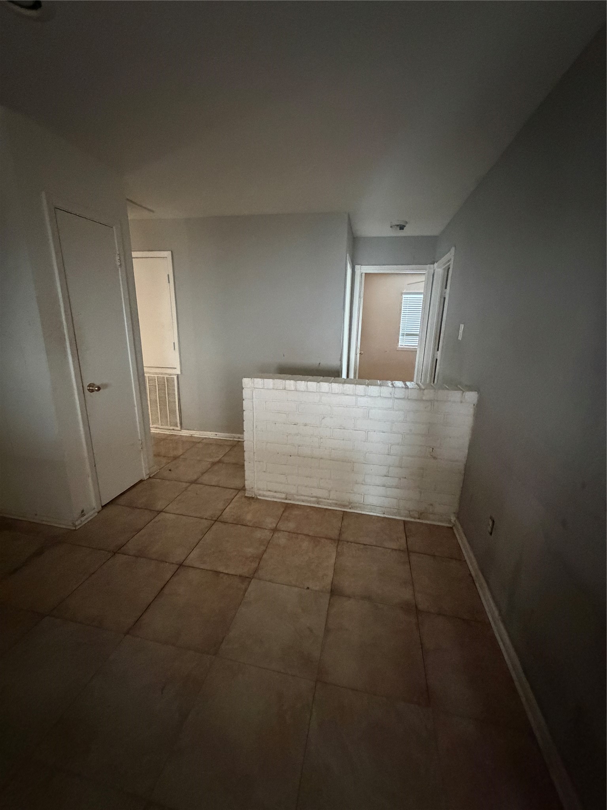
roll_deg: -1.3
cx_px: 304
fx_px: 327
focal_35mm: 14
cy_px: 405
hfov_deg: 85.7
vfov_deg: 102.1
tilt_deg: -13.0
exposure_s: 1/33
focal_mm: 2.22
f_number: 2.2
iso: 1600
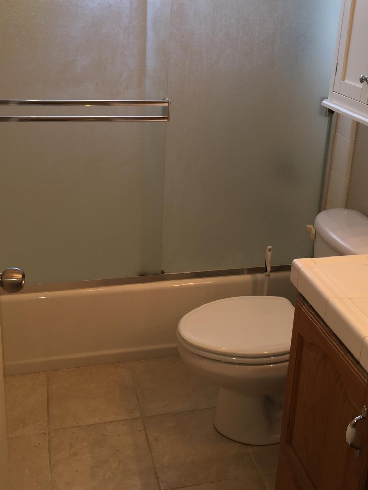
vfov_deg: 46.3
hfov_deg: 36.0
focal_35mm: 40
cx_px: 192
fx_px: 567
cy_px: 180
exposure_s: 1/30
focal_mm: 4.15
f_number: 2.2
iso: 32
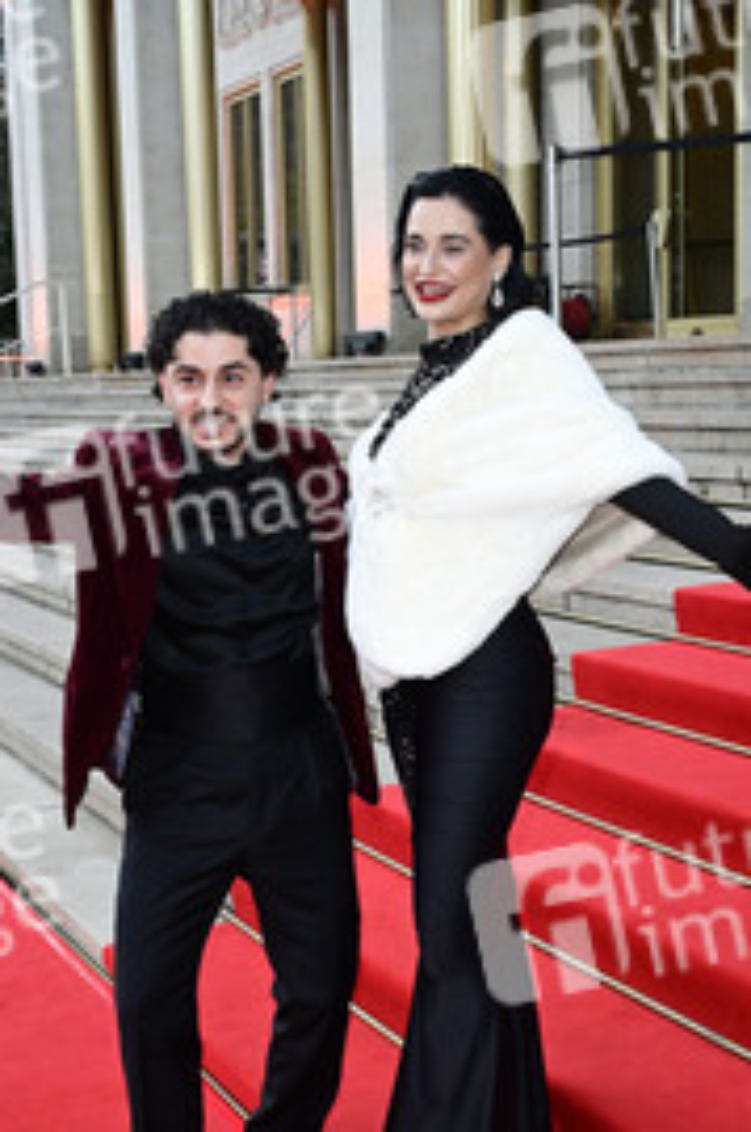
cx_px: 302
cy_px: 696
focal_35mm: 47
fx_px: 1468
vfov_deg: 41.9
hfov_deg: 28.6
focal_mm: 31.5
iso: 3200
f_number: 5.6
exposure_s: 1/200
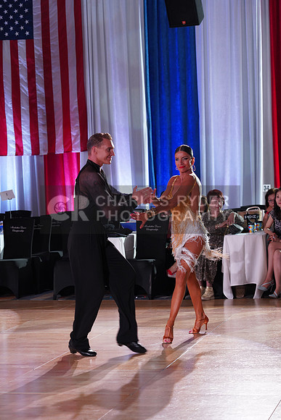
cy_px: 210
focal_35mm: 105
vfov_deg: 19.5
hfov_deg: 13.0
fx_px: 1229
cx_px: 140
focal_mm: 105
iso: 1600
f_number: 4.5
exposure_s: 1/160
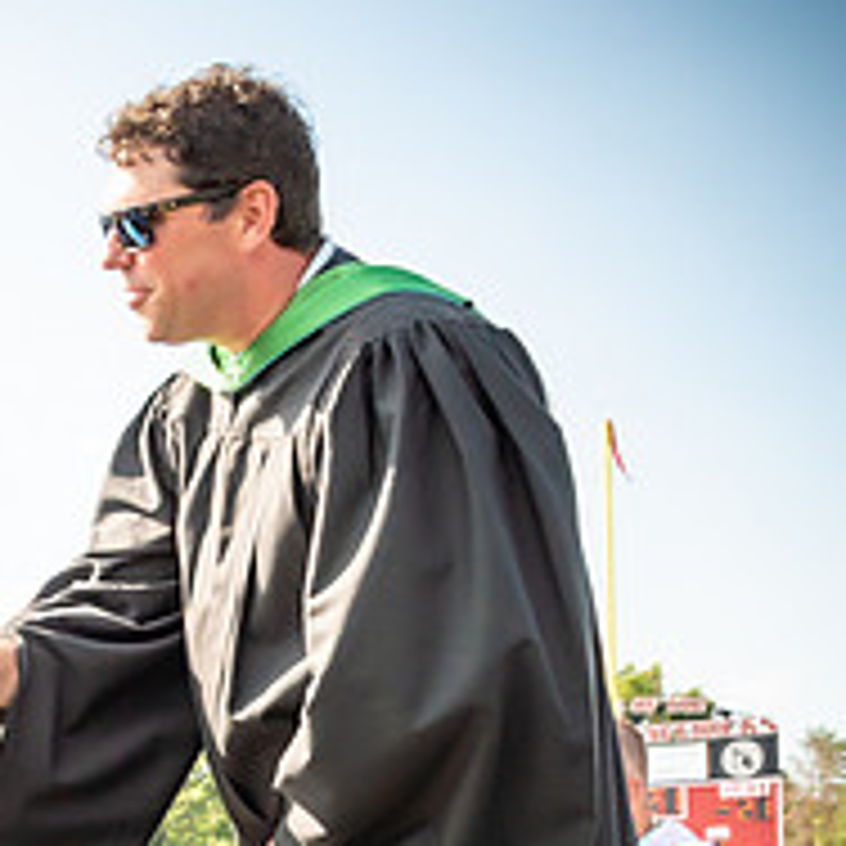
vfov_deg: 21.1
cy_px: 927
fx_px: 2157
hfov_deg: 19.6
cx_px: -389
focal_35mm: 78
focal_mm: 17
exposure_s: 1/500
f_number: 7.1
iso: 200
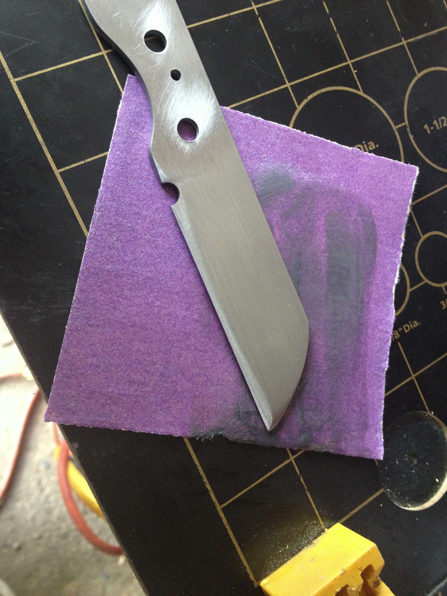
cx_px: 224
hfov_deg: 40.7
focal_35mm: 35
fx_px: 603
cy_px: 298
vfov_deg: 52.6
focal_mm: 4.28
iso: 160
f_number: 2.4
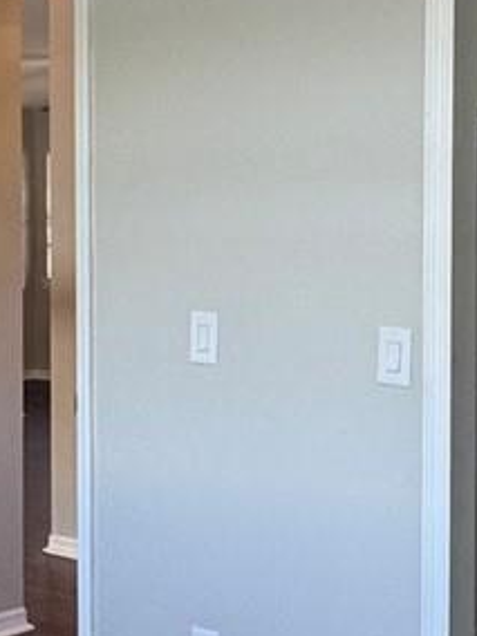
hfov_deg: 18.3
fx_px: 1451
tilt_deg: -2.3
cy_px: 273
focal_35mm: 79
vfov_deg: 24.7
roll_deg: +0.2
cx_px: 25
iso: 160
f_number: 2.2
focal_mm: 2.22
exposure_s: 1/120
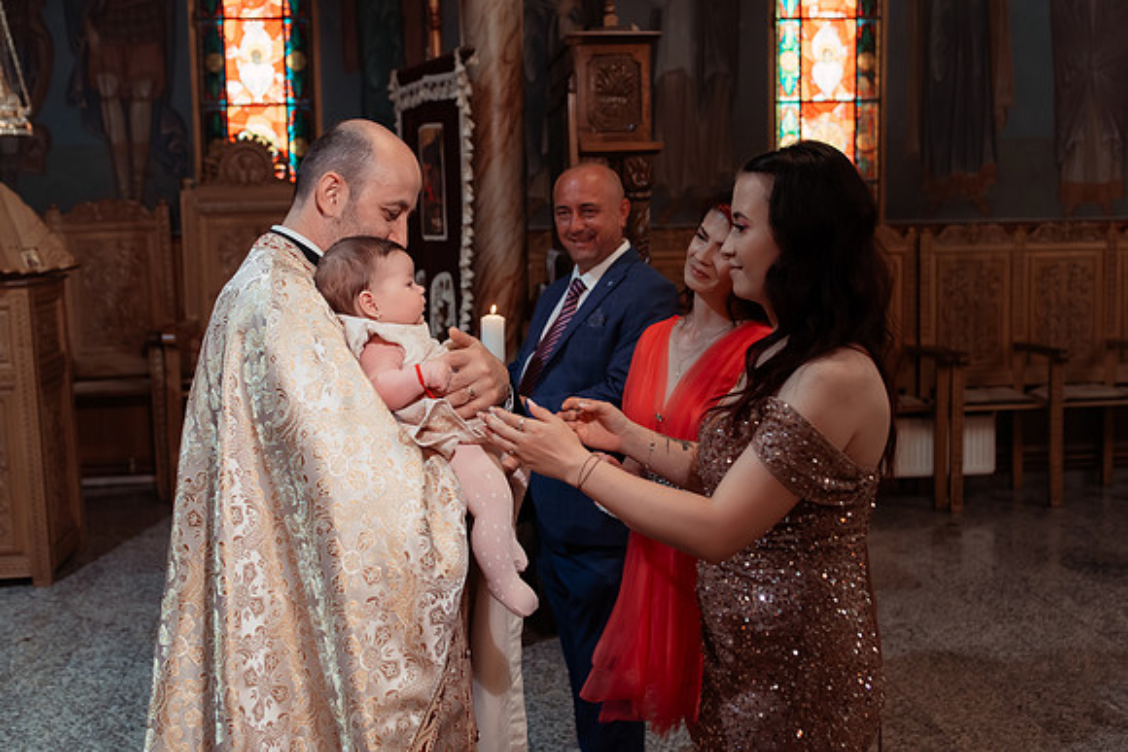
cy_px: 337
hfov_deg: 48.8
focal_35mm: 40
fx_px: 1242
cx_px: 565
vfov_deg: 33.7
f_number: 3.5
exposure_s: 1/250
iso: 1600
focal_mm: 35
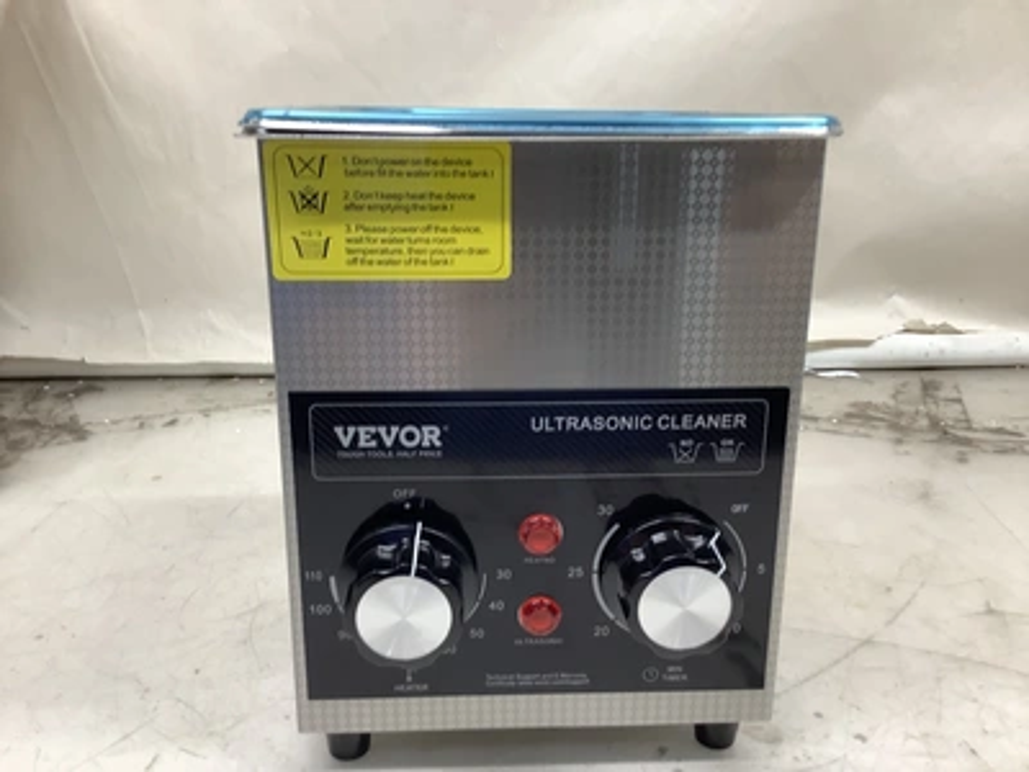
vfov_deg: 45.4
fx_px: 922
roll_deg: -0.5
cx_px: 514
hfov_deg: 58.4
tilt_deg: -18.0
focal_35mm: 31
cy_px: 386
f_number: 2.4
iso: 64
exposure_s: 1/60
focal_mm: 3.3
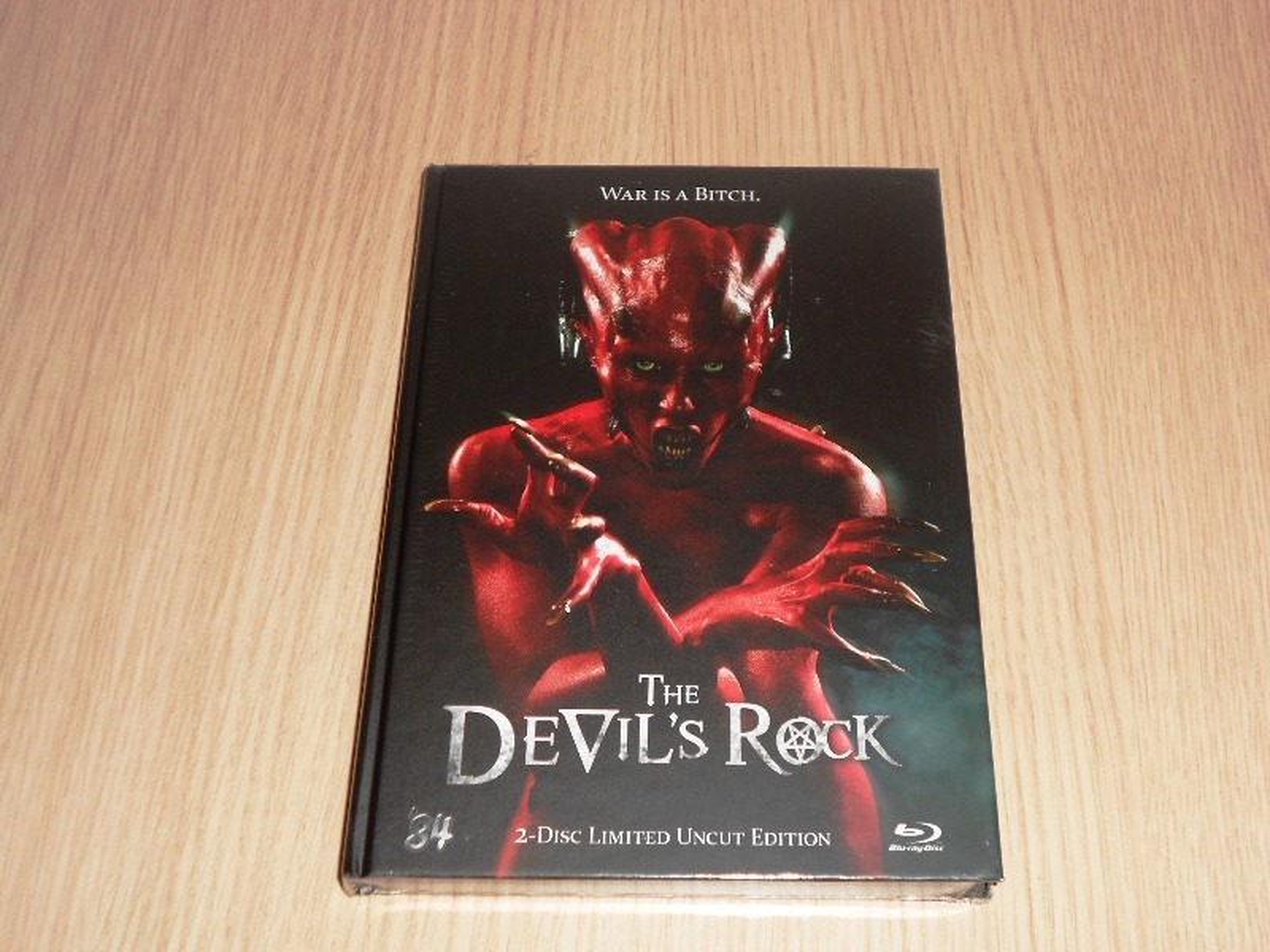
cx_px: 635
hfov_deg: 43.9
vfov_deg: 33.6
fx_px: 1578
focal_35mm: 43
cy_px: 476
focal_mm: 7.7
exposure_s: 1/30
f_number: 4.2
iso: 80
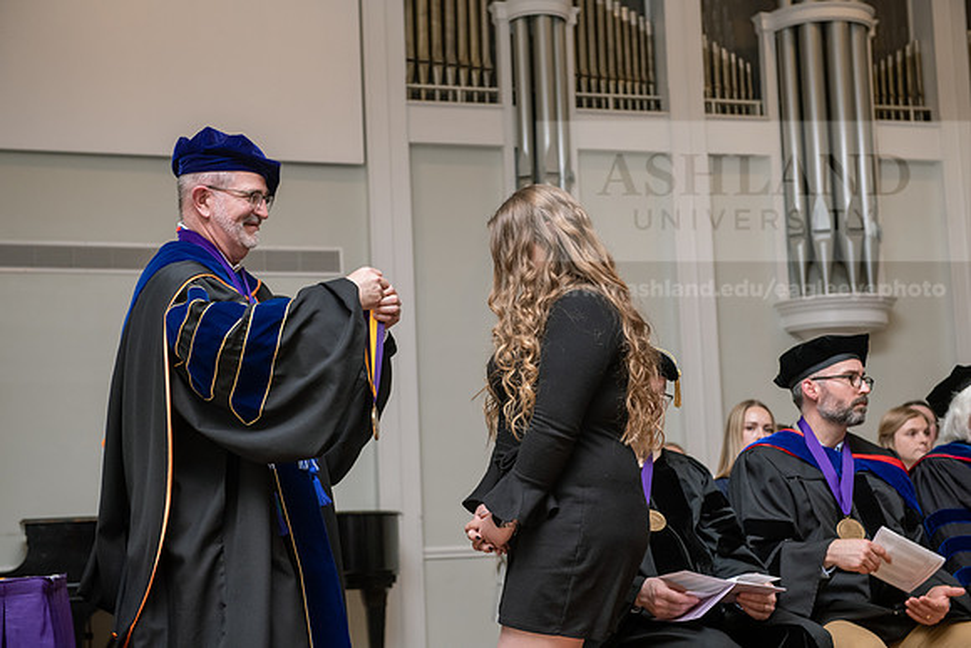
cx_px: 486
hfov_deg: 32.4
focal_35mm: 62
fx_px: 1673
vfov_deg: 21.9
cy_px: 324
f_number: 4.5
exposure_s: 1/250
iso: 1250
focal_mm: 62
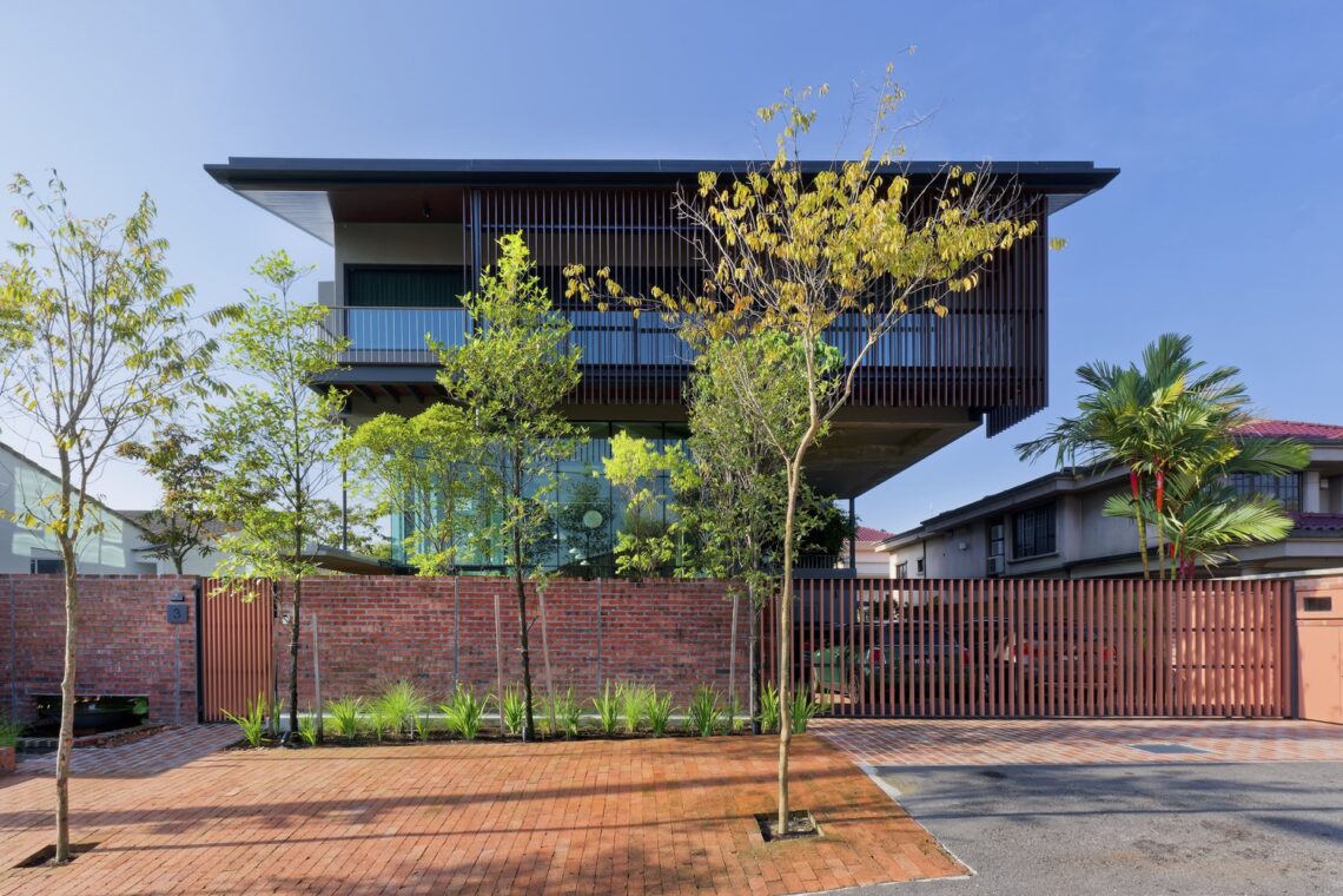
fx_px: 560
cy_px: 448
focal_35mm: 15
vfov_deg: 77.3
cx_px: 672
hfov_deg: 100.4
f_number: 11
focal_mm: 10
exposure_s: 1/52
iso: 125
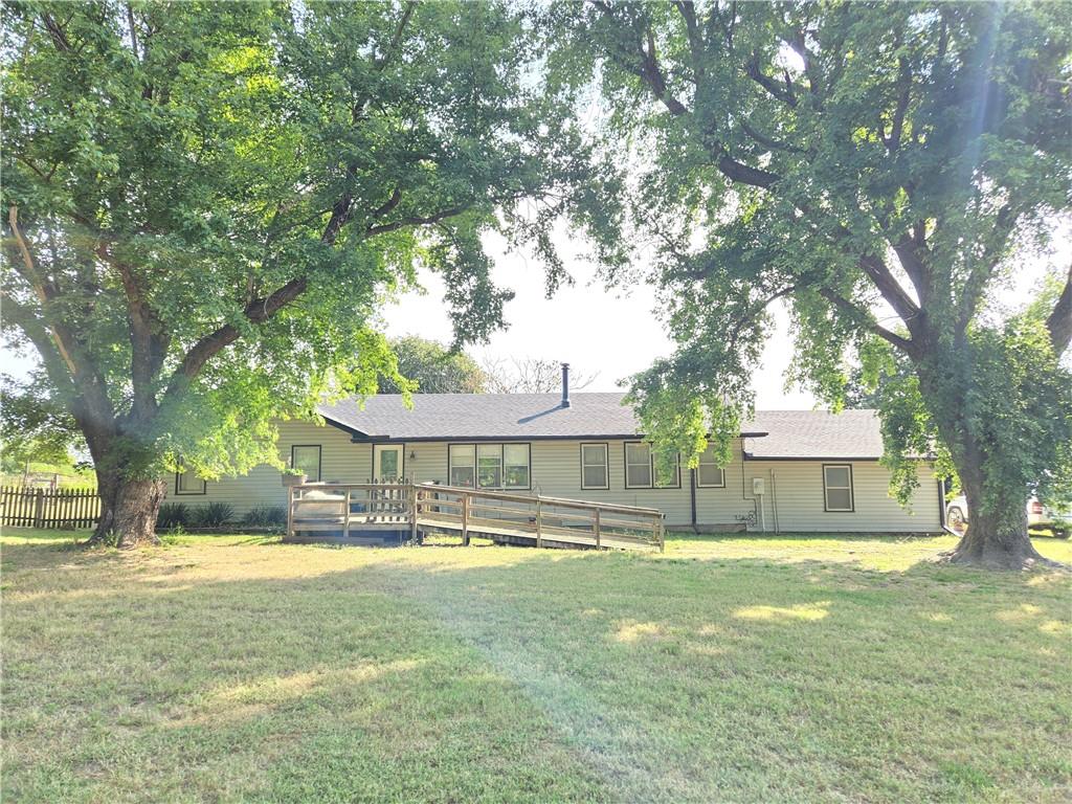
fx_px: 712
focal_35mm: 23
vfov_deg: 58.9
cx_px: 536
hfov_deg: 73.9
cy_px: 402
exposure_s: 1/280
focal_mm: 5.4
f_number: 1.8
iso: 25
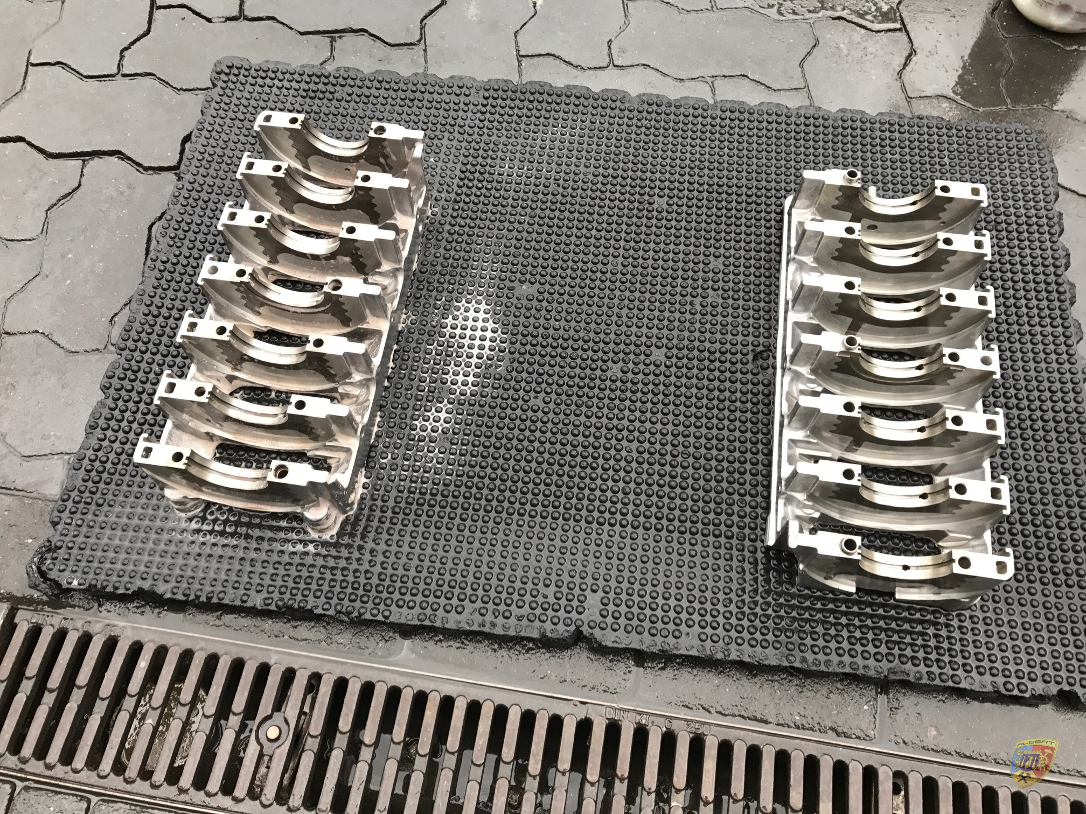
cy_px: 407
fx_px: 878
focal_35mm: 28
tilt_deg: -61.8
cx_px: 543
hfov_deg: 63.4
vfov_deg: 49.7
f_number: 1.8
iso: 32
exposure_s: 1/95
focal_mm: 3.99
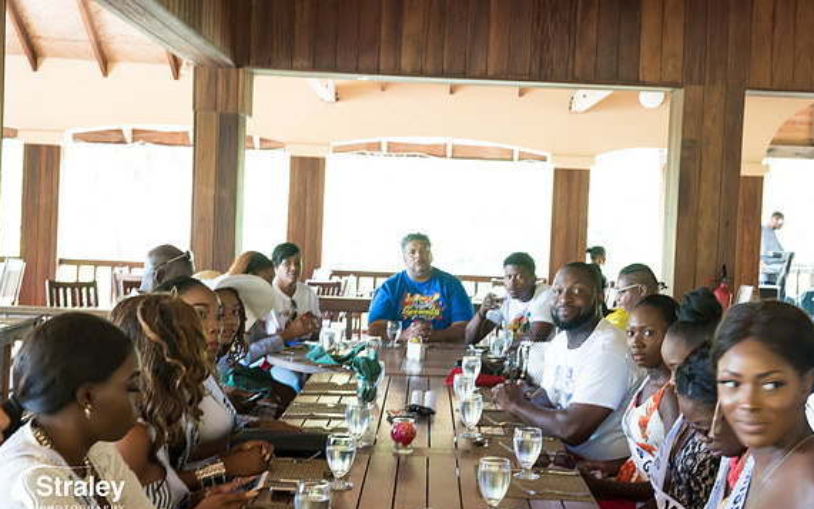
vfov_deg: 22.4
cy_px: 253
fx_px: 1287
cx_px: 411
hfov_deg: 35.1
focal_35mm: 58
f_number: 8
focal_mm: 56
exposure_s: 1/25
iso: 1000
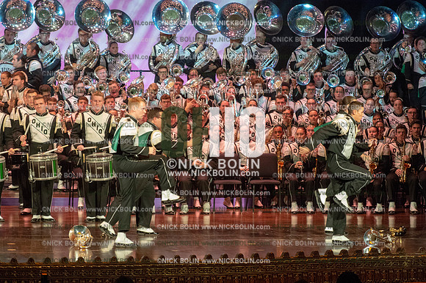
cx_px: 213
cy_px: 142
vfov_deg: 7.0
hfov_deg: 10.6
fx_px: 2306
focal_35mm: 195
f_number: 5.6
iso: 8000
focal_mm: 195
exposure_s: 1/200
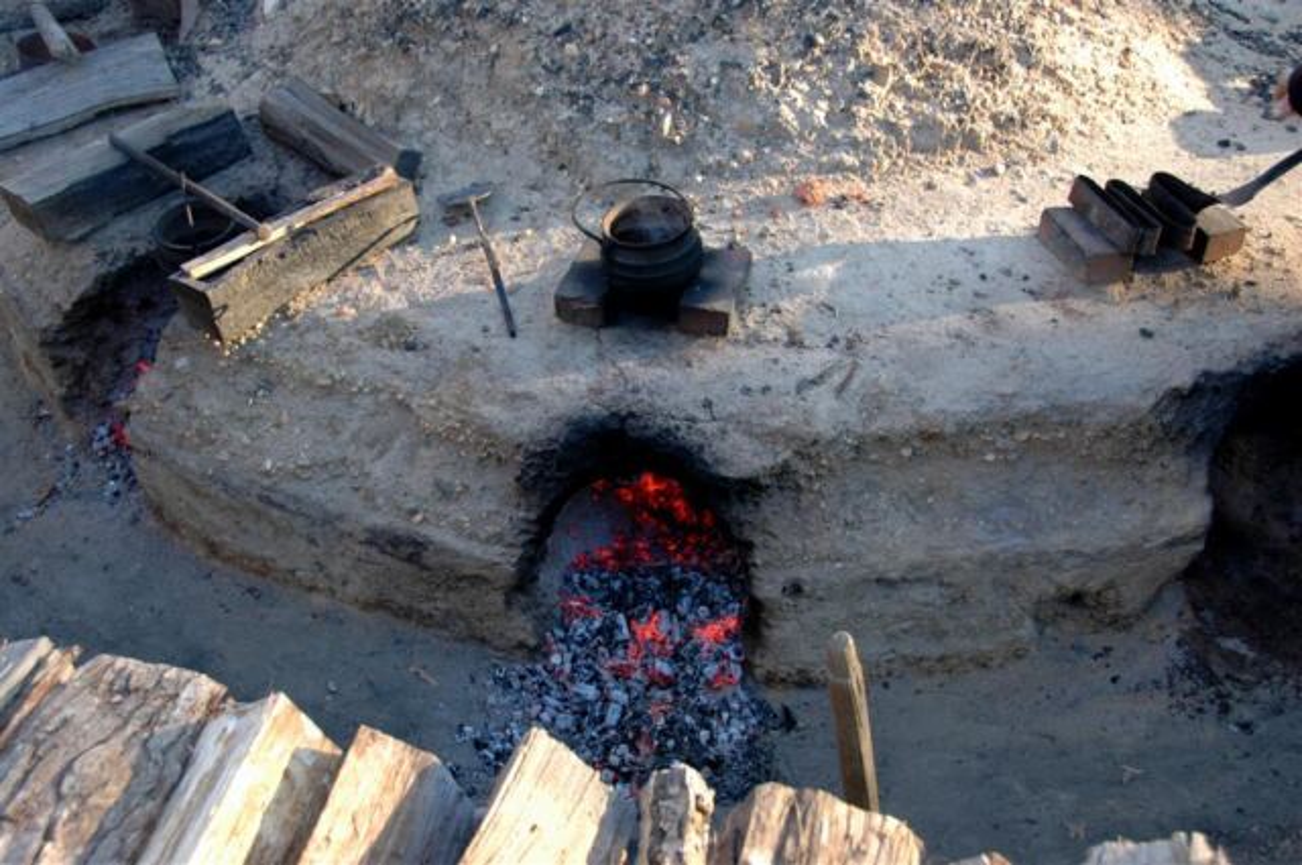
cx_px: 651
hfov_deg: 45.0
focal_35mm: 44
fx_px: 1571
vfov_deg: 30.8
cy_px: 432
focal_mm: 29
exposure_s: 1/100
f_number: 5
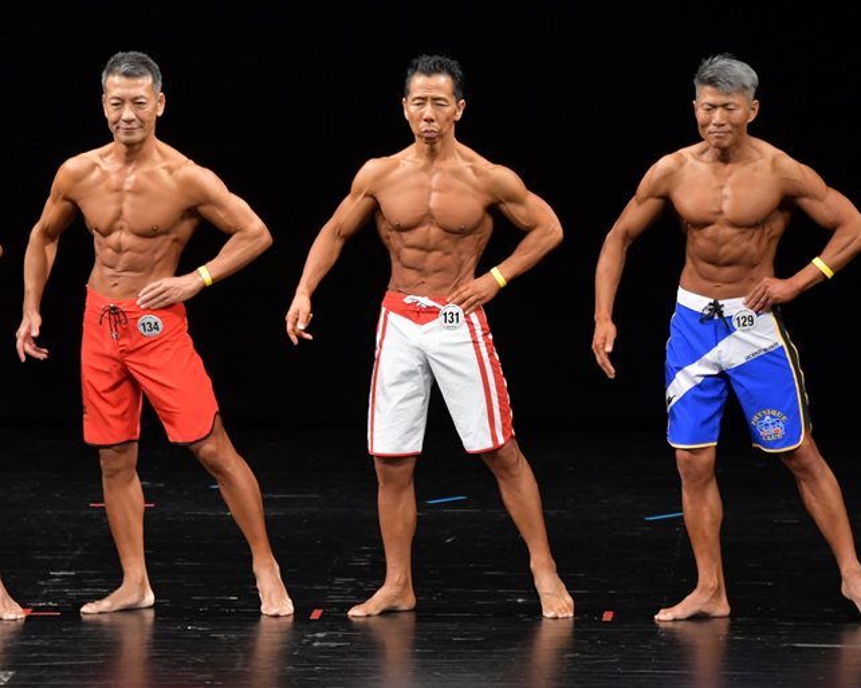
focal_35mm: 306
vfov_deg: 5.1
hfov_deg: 6.3
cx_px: 434
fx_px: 7794
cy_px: 343
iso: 3200
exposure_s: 1/400
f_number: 5.6
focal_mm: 180
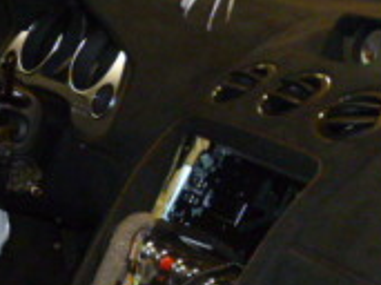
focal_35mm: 99
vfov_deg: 14.8
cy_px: 259
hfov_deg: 19.6
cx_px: 74
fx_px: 1089
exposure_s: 1/40
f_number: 2.9
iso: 400
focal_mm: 5.7
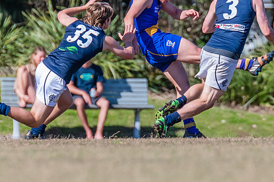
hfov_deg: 1.7
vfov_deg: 1.1
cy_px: 44
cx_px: 200
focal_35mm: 1202
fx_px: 9141
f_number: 7.1
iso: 800
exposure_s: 1/2000
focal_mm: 420
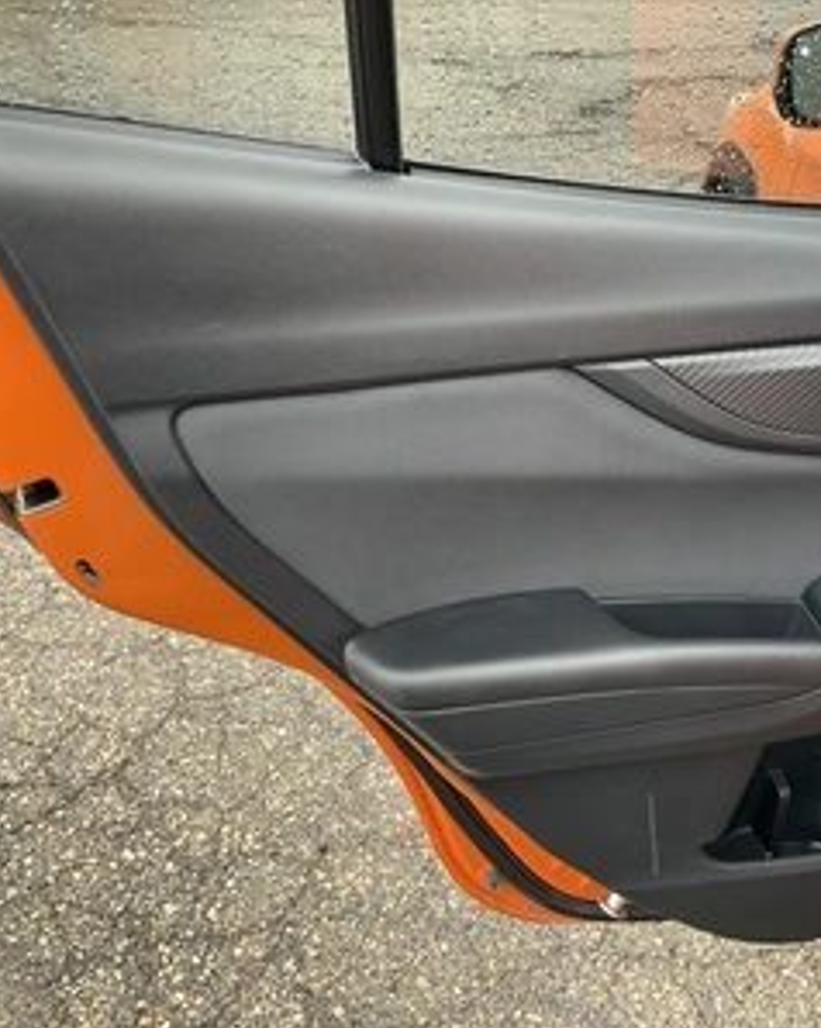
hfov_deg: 38.4
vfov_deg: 48.0
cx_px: 580
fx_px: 1155
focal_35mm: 38
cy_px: 514
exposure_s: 1/112
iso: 64
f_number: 1.8
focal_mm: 3
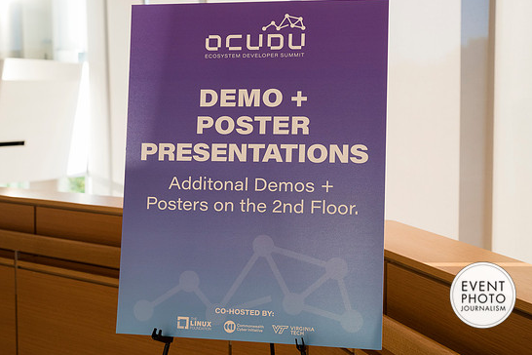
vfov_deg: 26.5
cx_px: 266
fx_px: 754
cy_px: 171
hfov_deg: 38.9
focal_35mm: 51
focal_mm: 48
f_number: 5
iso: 800
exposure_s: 1/400
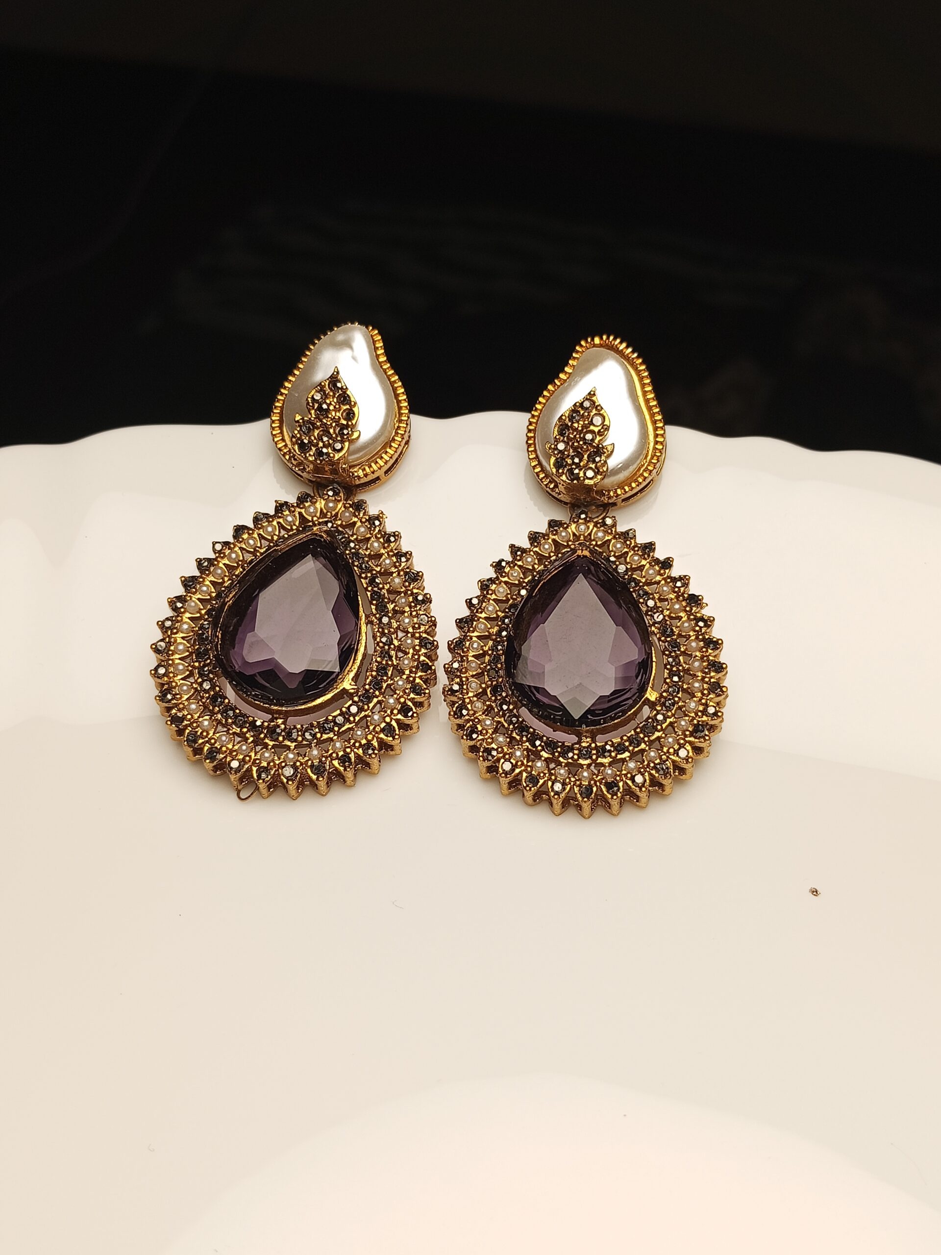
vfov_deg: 51.4
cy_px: 628
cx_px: 470
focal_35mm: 36
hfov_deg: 39.7
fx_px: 1305
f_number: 1.8
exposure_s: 1/236
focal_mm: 3.98
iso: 50
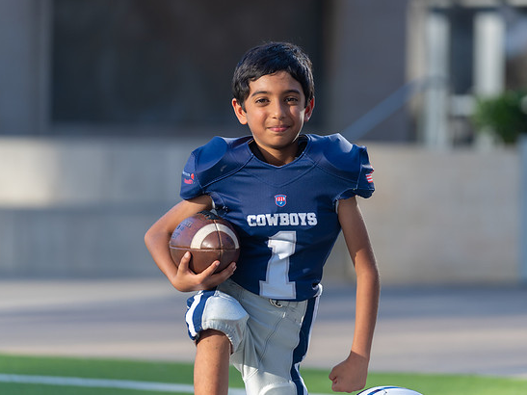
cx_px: 302
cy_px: 194
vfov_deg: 7.8
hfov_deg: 10.4
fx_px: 2907
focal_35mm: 191
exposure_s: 1/500
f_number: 3.2
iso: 100
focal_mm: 171
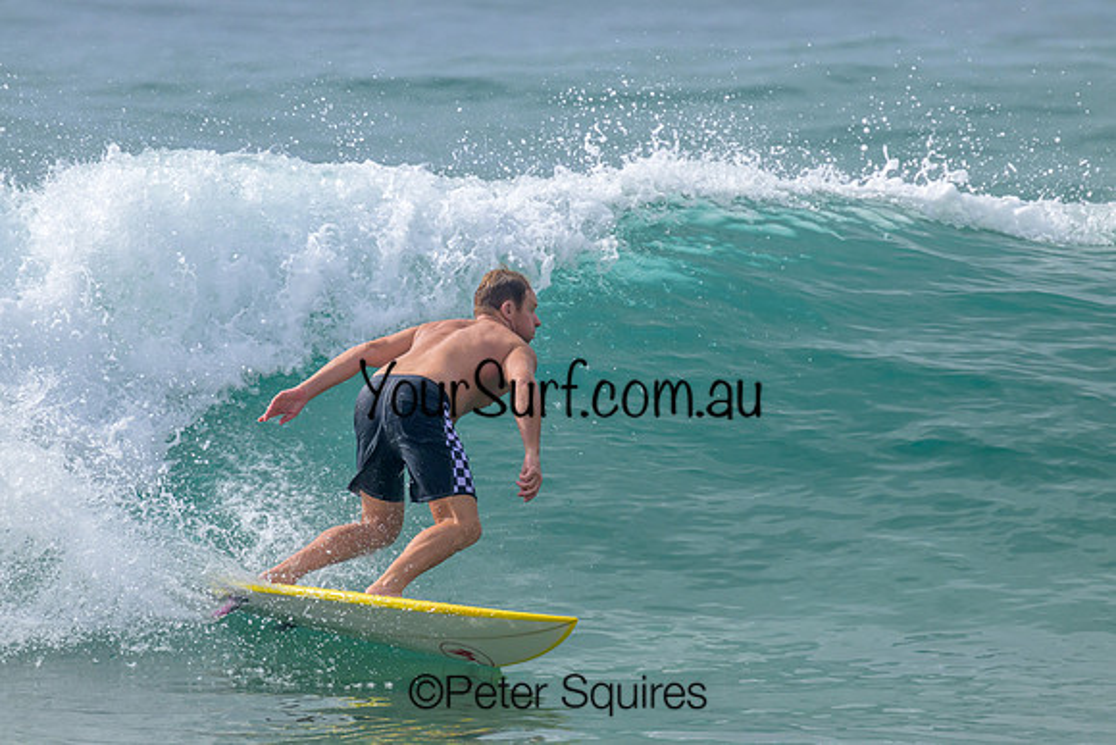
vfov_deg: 1.7
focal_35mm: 819
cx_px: 558
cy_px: 372
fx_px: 25400
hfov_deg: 2.5
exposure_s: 1/2000
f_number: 11
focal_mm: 800
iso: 800
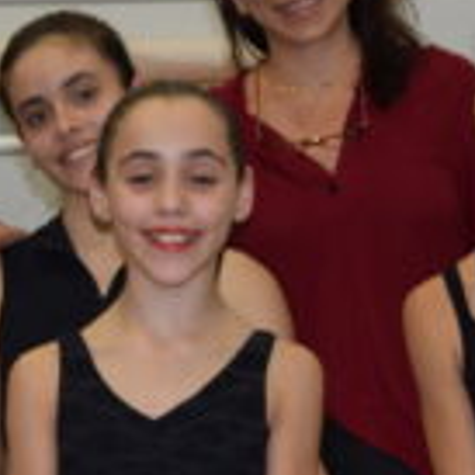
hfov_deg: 8.3
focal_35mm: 210
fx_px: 3260
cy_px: 177
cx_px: 66
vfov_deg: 8.3
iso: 800
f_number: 4.2
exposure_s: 1/80
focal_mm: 30
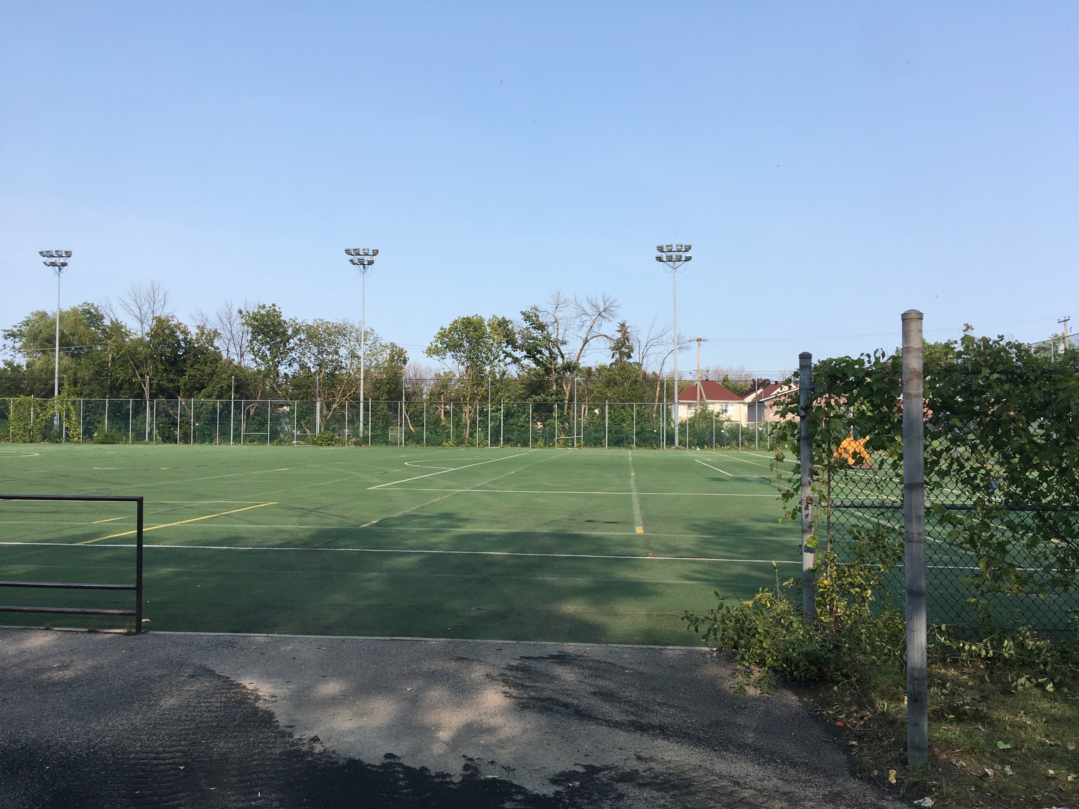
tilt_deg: +1.4
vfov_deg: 48.2
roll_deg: +0.5
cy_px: 404
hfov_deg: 61.7
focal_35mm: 29
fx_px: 904
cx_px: 540
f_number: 2.2
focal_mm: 4.15
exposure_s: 1/974
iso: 25
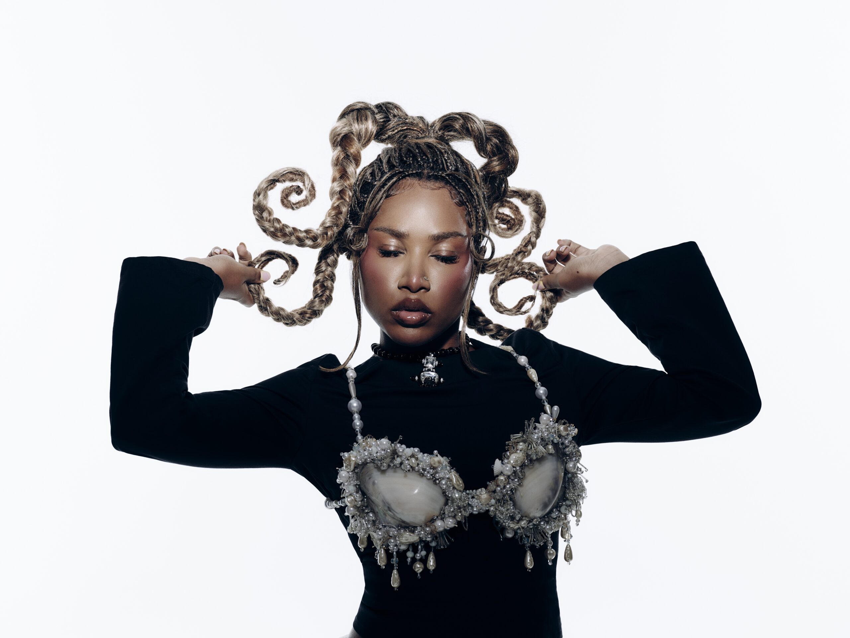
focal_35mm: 95
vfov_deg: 15.6
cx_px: 425
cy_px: 319
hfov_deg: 20.7
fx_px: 2333
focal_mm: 120
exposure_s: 1/125
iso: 200
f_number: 8
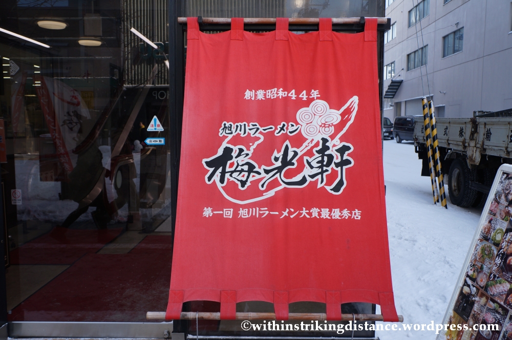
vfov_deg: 41.6
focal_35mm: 32
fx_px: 447
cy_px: 170
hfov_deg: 59.6
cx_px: 256
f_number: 5.6
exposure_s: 1/320
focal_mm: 21
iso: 200
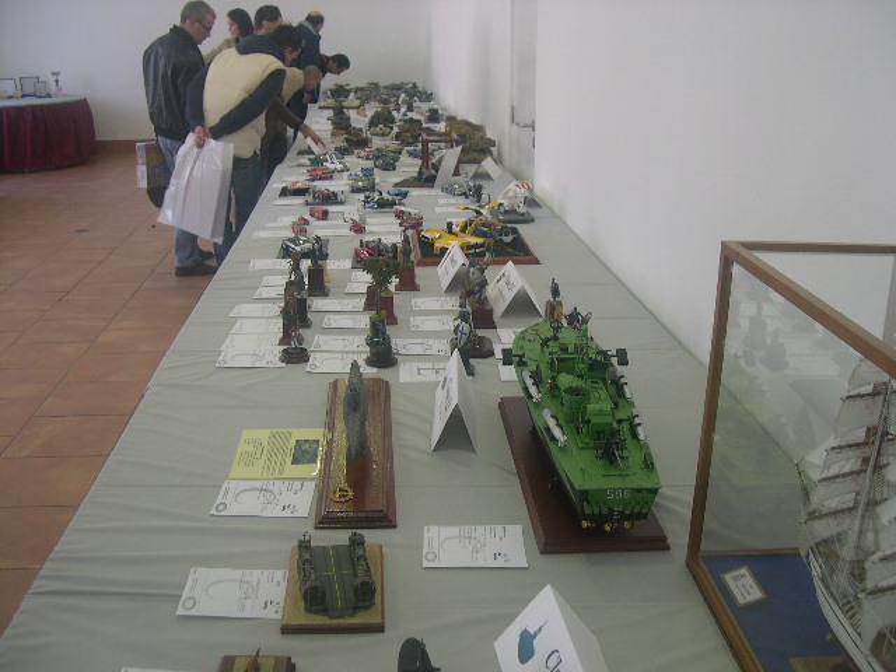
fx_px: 984
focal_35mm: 38
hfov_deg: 49.0
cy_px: 336
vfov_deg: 37.7
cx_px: 448
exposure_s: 1/23.6
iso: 100
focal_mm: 8
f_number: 2.8
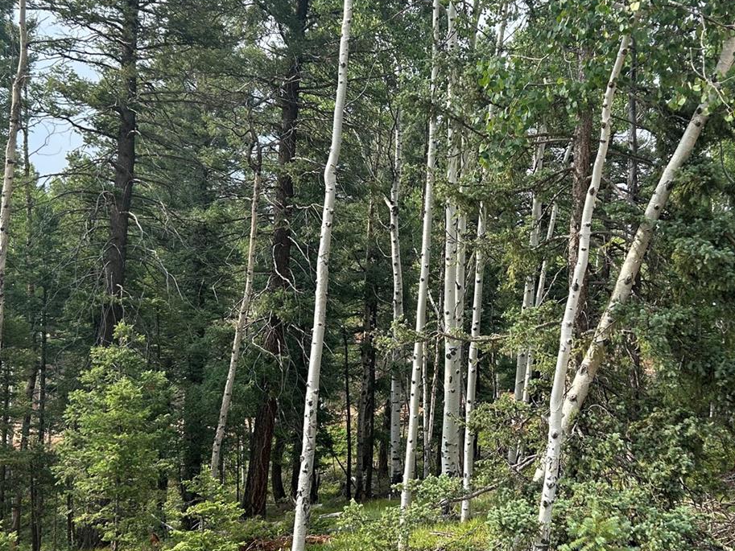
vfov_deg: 35.1
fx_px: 871
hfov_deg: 45.6
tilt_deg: +2.8
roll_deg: -0.1
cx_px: 425
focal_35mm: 41
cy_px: 268
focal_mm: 5.7
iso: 50
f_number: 1.5
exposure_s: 1/1112
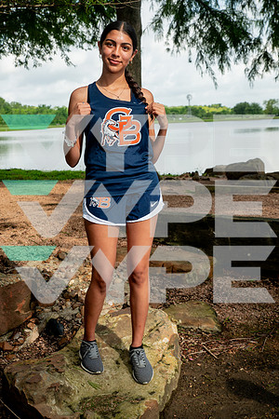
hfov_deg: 26.0
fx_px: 604
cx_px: 140
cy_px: 210
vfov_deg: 38.2
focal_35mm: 52
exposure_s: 1/200
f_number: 7.1
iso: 200
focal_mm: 52
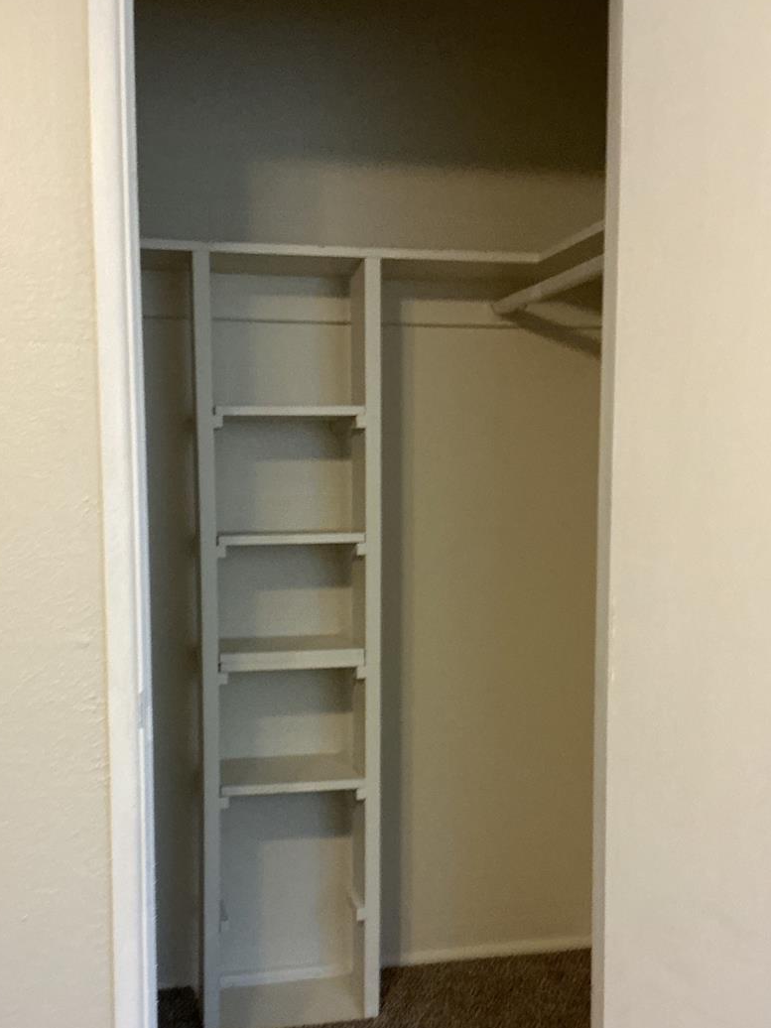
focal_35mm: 42
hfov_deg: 34.3
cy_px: 620
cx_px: 386
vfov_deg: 44.5
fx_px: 1247
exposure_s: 1/60
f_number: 1.8
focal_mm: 3
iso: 125
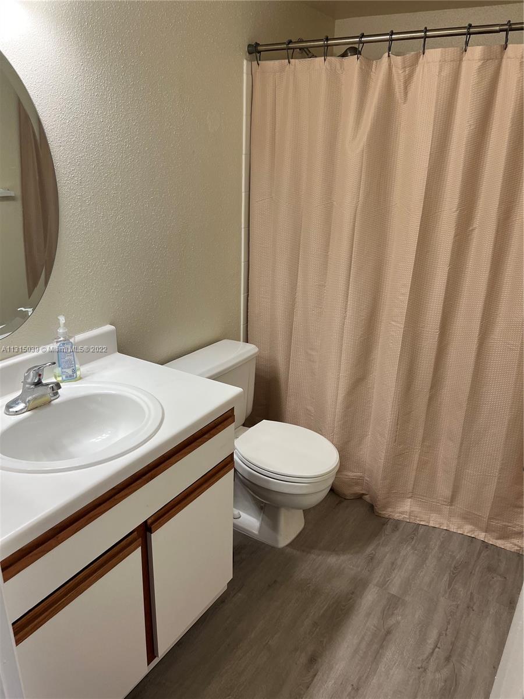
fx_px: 525
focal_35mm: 26
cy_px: 350
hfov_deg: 53.1
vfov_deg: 67.3
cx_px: 262
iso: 80
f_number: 1.5
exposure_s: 1/120
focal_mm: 5.7
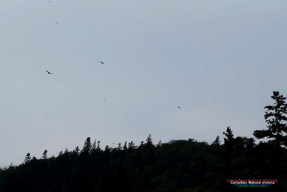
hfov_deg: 6.5
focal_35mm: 315
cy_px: 96
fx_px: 2512
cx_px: 144
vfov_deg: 4.4
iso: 800
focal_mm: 210
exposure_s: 1/2000
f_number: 14
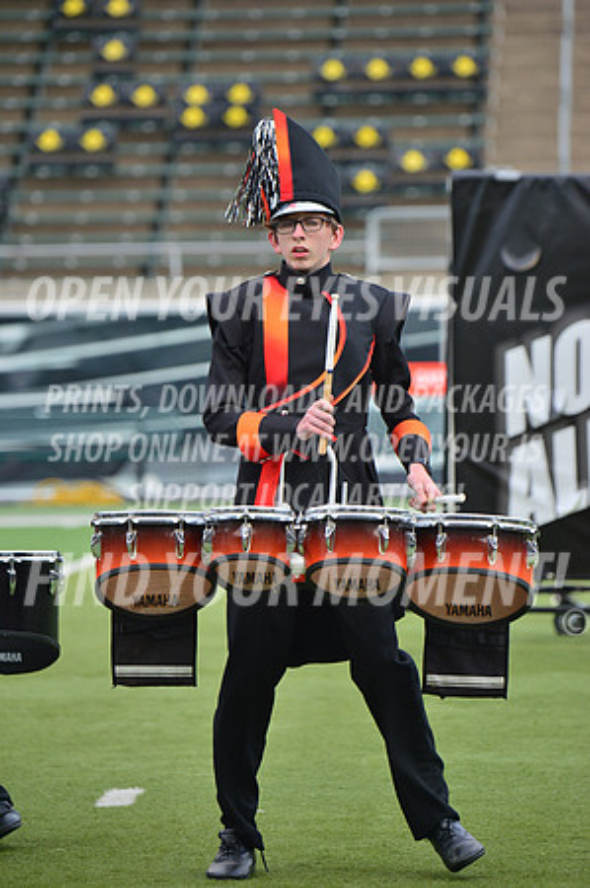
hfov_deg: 4.9
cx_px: 295
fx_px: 6899
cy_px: 444
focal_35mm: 280
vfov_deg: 7.4
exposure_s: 1/800
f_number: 5.6
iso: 200
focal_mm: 280
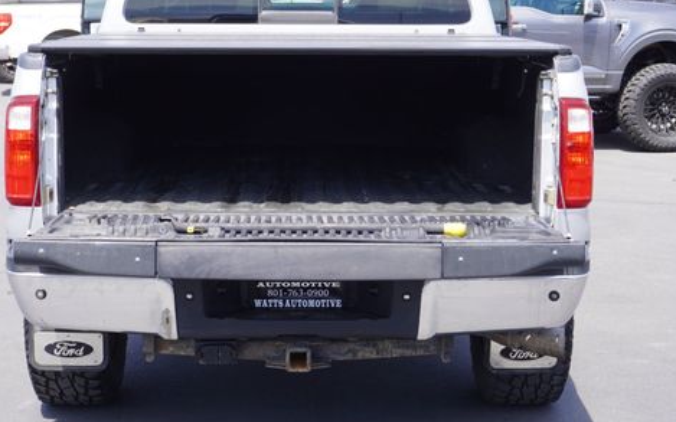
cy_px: 167
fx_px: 1308
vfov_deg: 18.3
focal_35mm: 71
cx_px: 297
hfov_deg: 29.0
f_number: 8
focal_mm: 34
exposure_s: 1/100
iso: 100
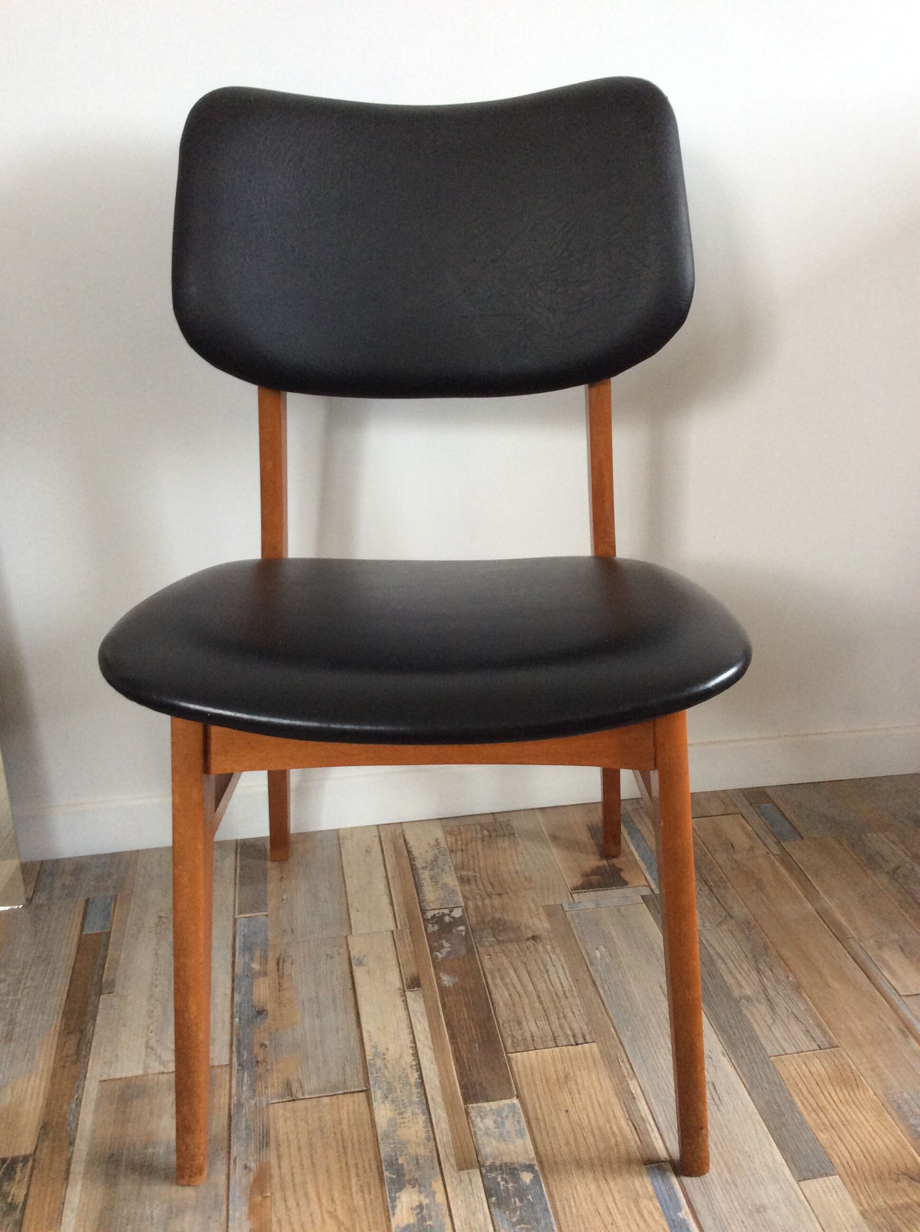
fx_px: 1137
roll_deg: +1.6
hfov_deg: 44.1
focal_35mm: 32
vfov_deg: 56.9
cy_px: 616
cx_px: 460
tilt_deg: -20.8
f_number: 2.4
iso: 80
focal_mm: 3.3
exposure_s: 1/25
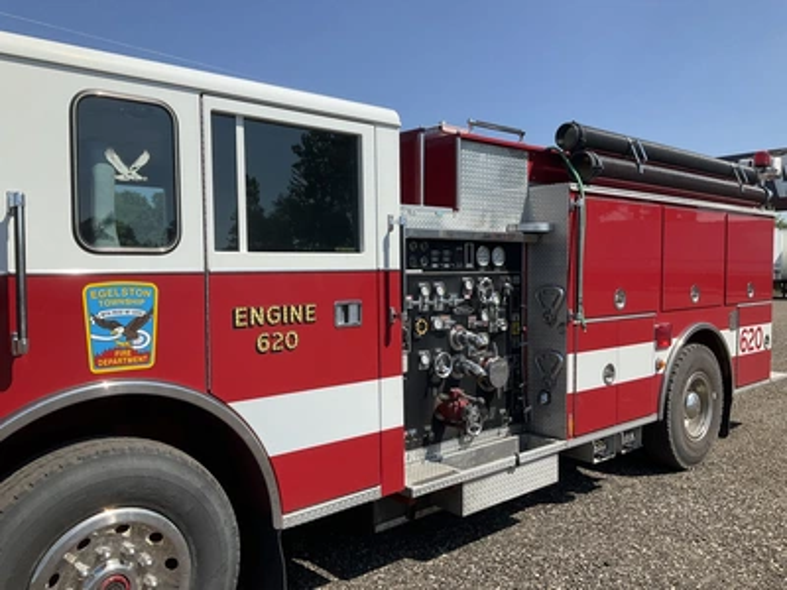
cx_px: 394
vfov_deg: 48.2
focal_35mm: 29
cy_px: 295
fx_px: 659
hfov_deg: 61.7
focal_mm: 3
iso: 25
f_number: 1.8
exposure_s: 1/1730
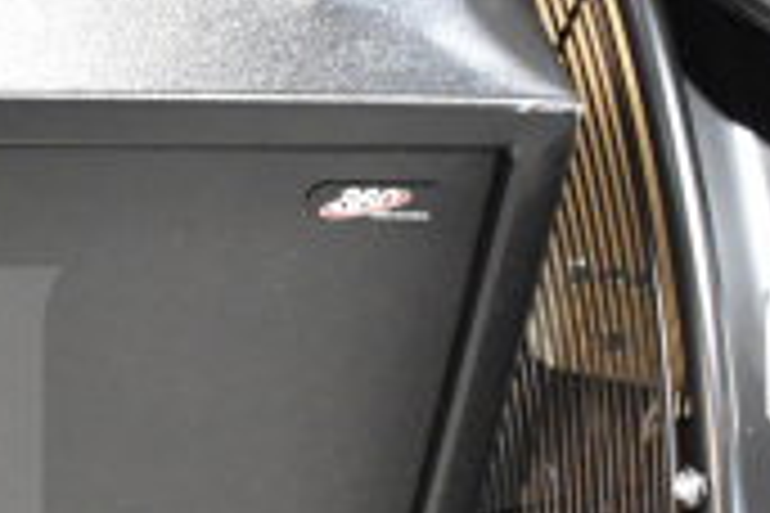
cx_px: -347
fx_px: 2861
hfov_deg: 14.4
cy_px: 623
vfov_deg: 10.1
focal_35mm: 134
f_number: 5.6
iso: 6400
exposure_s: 1/125
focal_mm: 25
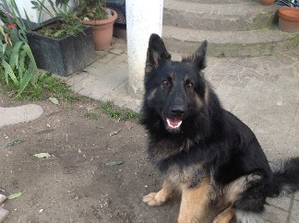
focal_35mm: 38
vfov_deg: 37.6
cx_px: 158
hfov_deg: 49.0
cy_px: 117
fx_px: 328
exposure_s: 1/30
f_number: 2.4
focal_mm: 4.28
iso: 80
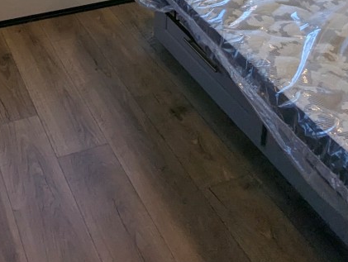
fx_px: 534
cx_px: 80
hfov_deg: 35.2
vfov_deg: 22.7
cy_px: -128
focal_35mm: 53
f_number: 2.2
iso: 53
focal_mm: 2.35
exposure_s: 1/167
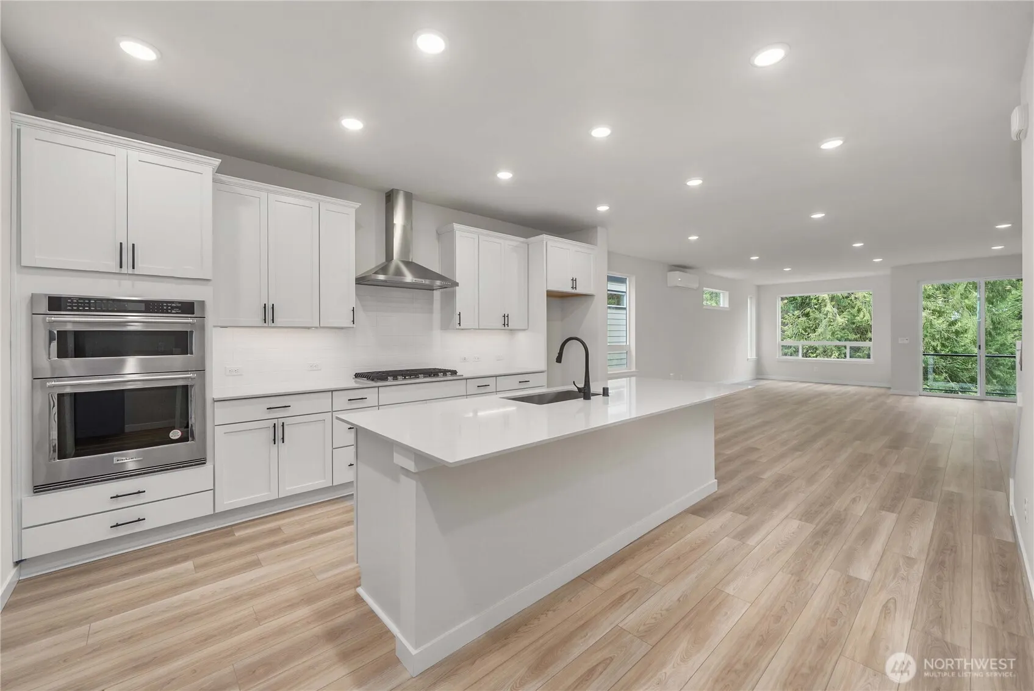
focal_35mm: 13
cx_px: 517
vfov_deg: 85.5
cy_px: 346
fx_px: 374
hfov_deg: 108.3
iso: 1000
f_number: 7.1
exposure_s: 1/15
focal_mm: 13
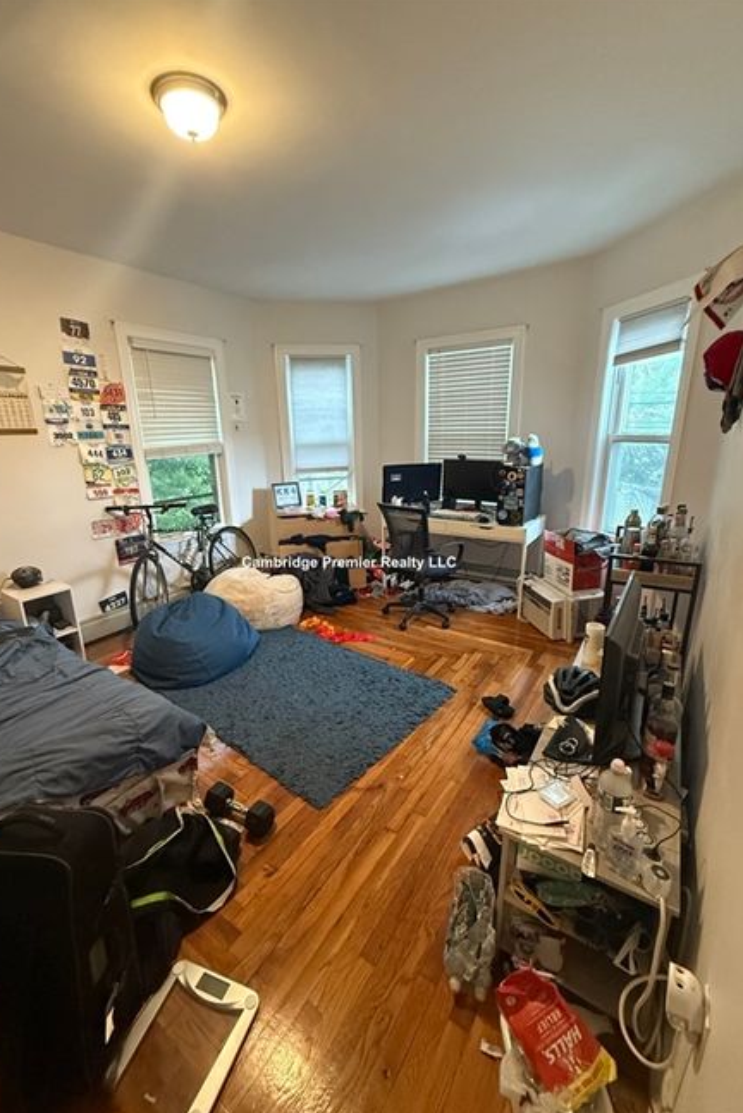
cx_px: 349
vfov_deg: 100.4
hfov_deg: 77.3
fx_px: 464
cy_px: 565
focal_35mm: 15
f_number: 2.2
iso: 800
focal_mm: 2.22
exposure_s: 1/60
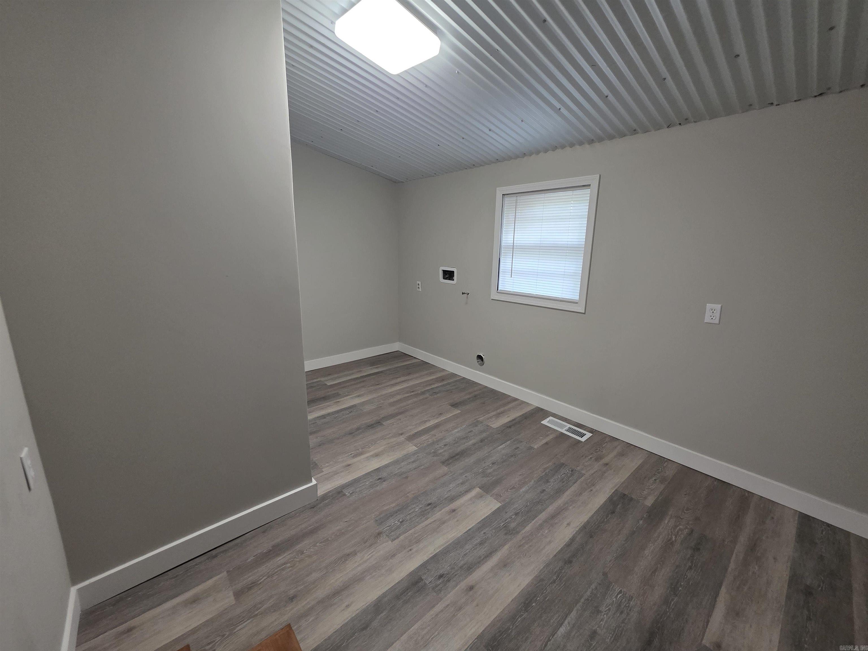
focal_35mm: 13
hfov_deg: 106.2
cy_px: 326
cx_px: 434
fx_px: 326
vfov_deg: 89.9
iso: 500
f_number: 1.9
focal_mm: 2.2
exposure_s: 1/60
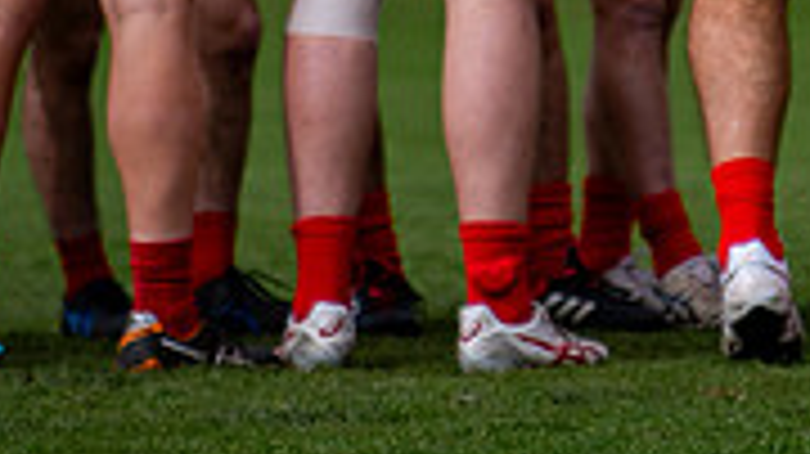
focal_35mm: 1400
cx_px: 758
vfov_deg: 0.9
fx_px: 30051
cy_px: -483
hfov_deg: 1.5
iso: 110
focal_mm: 200
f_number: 2.8
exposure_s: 1/2000
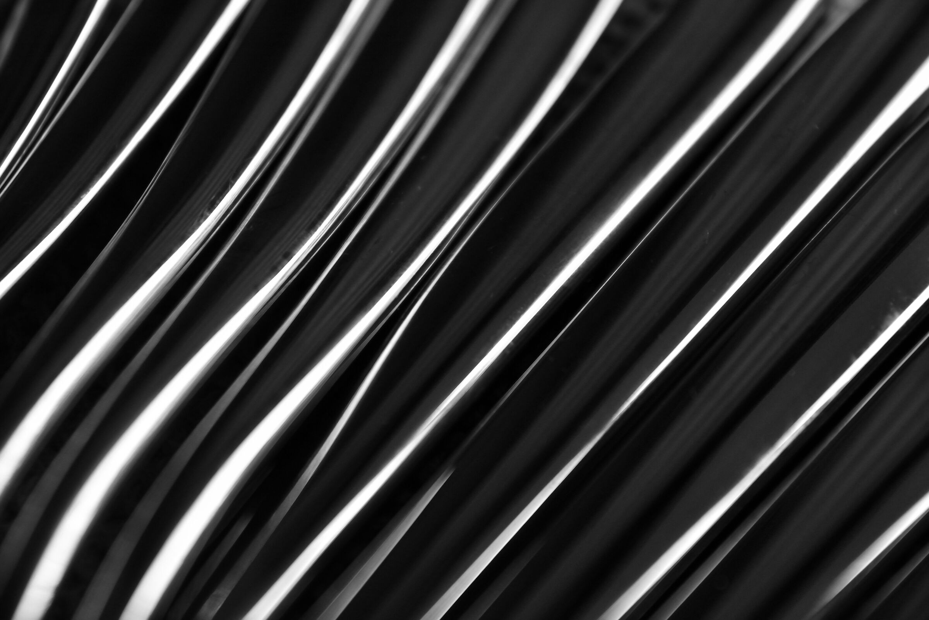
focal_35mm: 120
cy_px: 310
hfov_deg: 17.1
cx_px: 464
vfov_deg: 11.4
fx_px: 3096
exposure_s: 1/50
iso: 320
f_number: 4
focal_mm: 80
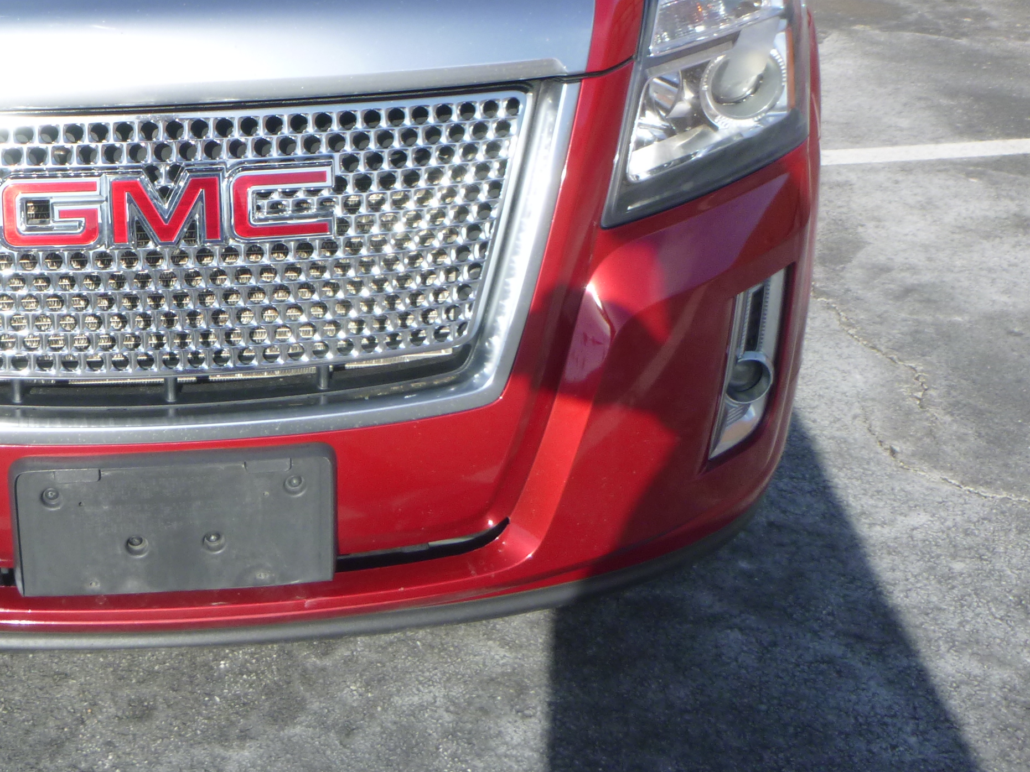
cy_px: 154
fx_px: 1458
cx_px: 114
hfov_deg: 36.6
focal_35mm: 49
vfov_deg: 29.0
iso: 100
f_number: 3.9
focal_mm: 4.5
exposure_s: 1/400
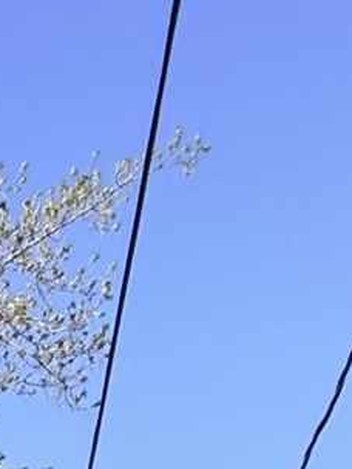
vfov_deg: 13.1
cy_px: 1172
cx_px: -690
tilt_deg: -4.8
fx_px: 1437
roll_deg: -1.5
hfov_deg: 10.3
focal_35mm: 106
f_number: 2.2
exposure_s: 1/1033
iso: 50
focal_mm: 2.22
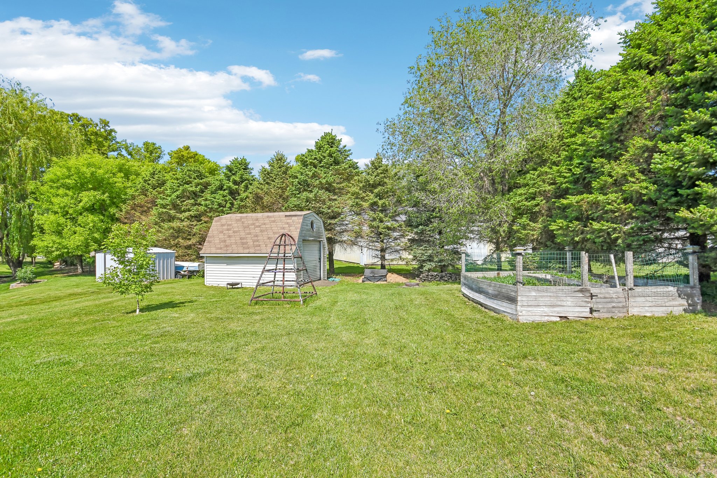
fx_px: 299
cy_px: 239
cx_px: 358
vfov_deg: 77.3
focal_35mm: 15
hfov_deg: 100.4
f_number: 6.3
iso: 400
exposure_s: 1/2000
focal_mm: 10
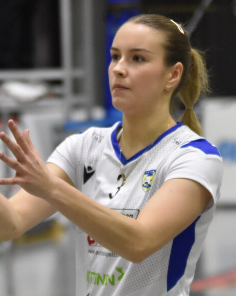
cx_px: 2
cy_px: 148
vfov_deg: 8.3
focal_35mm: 234
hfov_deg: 6.6
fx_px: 2044
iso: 2200
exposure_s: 1/640
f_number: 2.8
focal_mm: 95
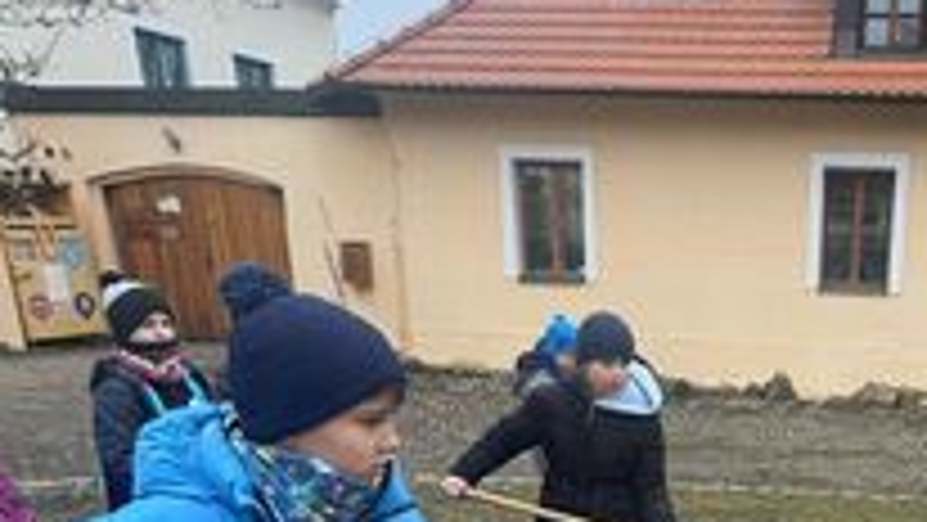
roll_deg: -3.8
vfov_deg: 26.7
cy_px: 612
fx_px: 983
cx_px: 767
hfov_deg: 47.2
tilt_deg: -22.5
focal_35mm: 40
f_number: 2.2
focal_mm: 2.22
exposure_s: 1/105
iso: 40
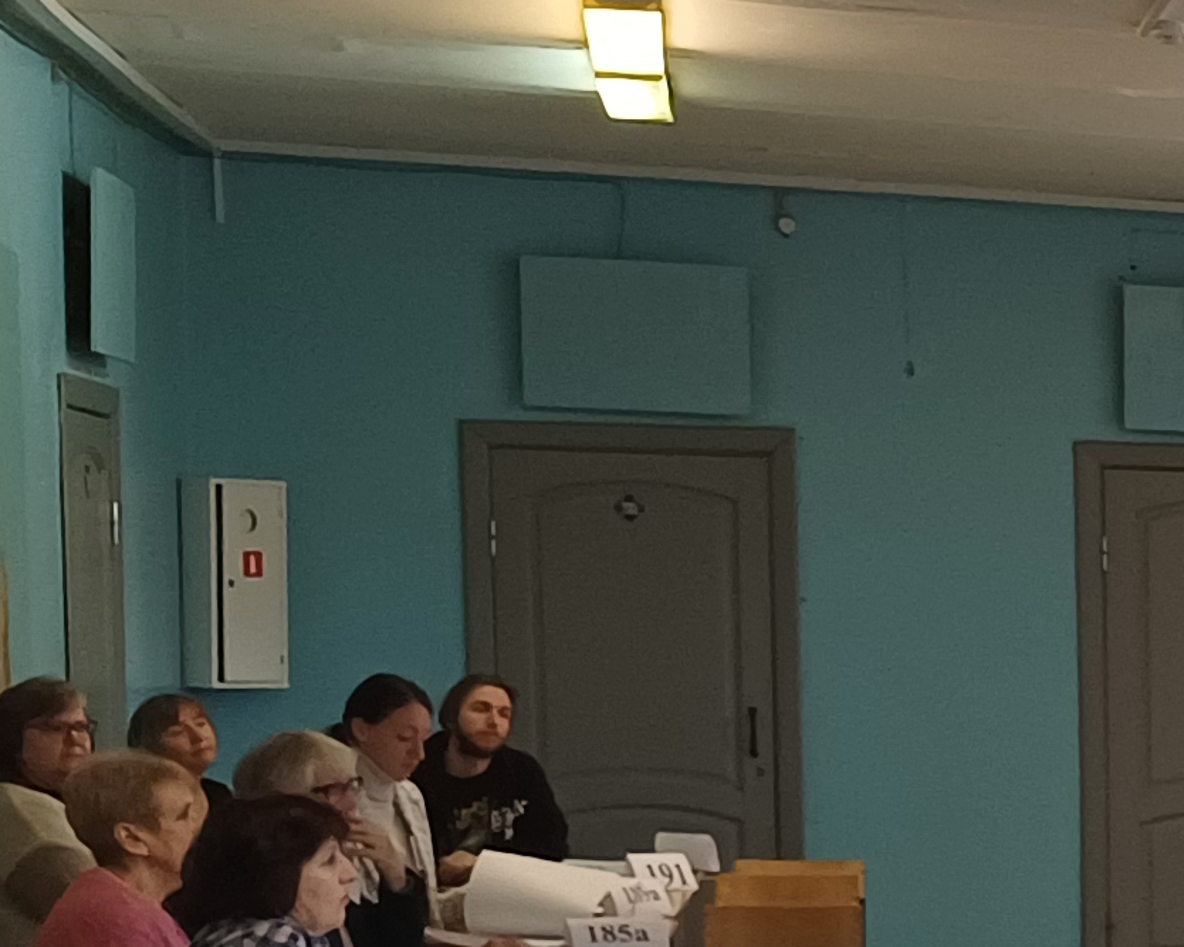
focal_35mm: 117
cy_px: 1090
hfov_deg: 14.1
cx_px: 2269
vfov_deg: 12.9
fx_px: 4099
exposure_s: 1/50
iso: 160
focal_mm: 4.65
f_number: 1.8
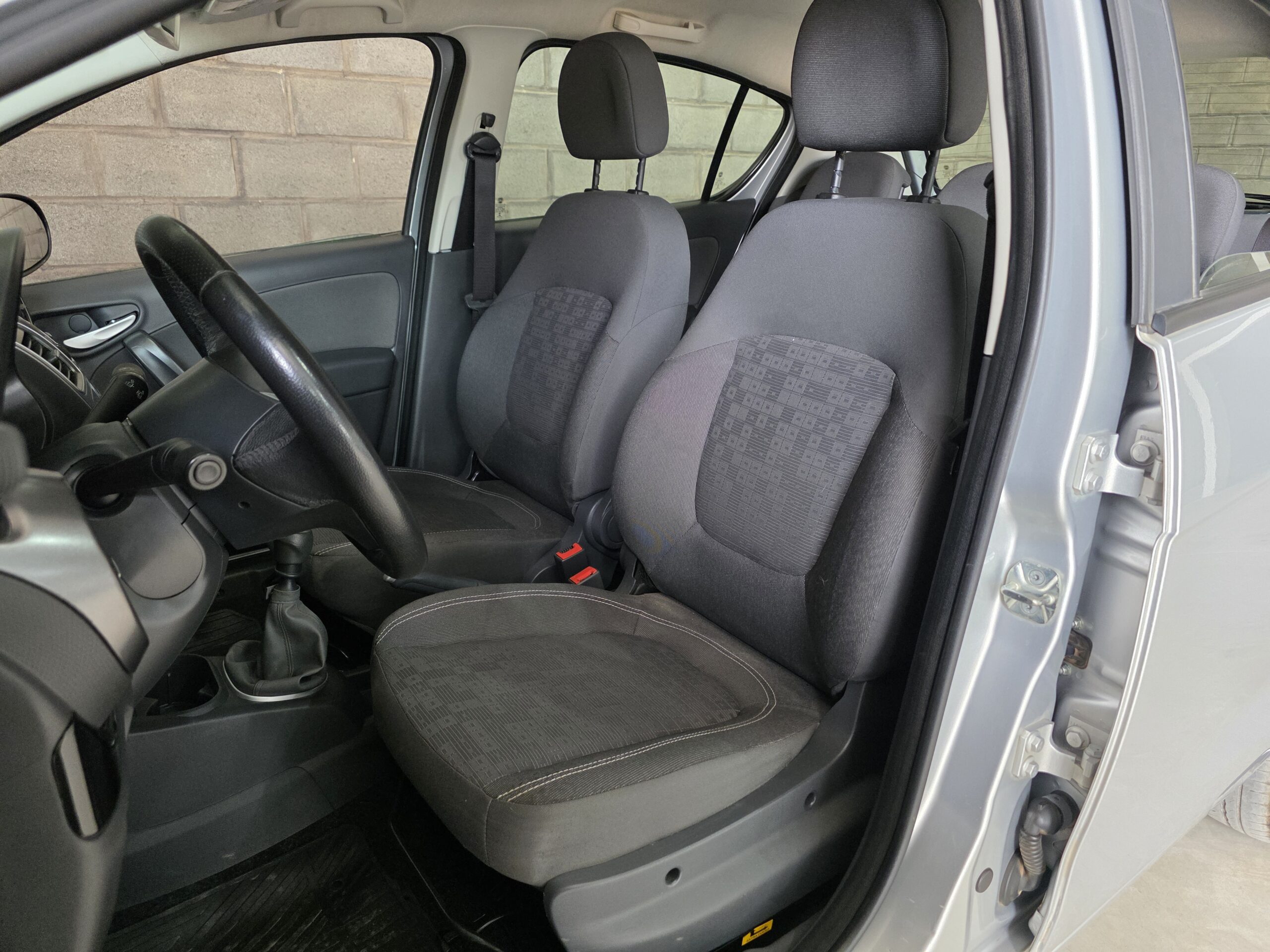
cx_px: 635
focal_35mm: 23
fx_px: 844
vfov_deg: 58.9
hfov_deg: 73.9
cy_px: 476
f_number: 1.7
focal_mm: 6.3
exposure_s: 1/100
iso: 320
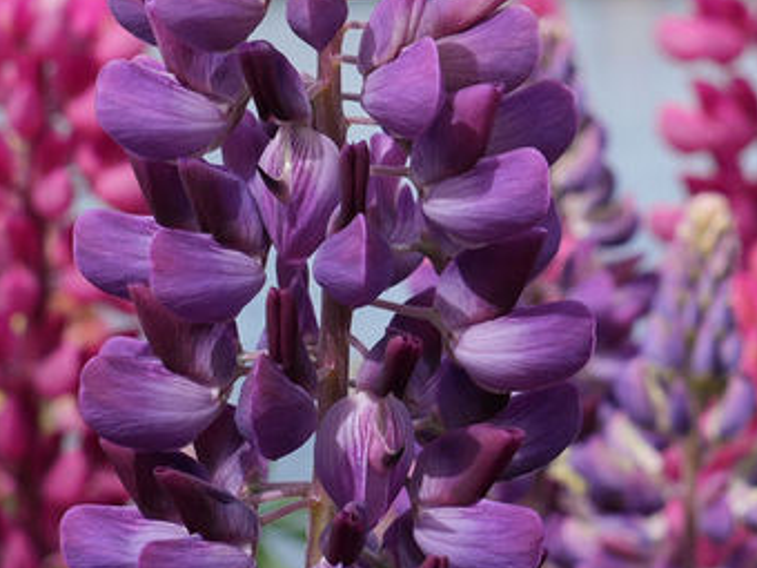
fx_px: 3565
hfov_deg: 12.1
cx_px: 459
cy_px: 67
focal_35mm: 163
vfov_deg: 9.1
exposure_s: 1/160
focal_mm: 36
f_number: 10
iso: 100
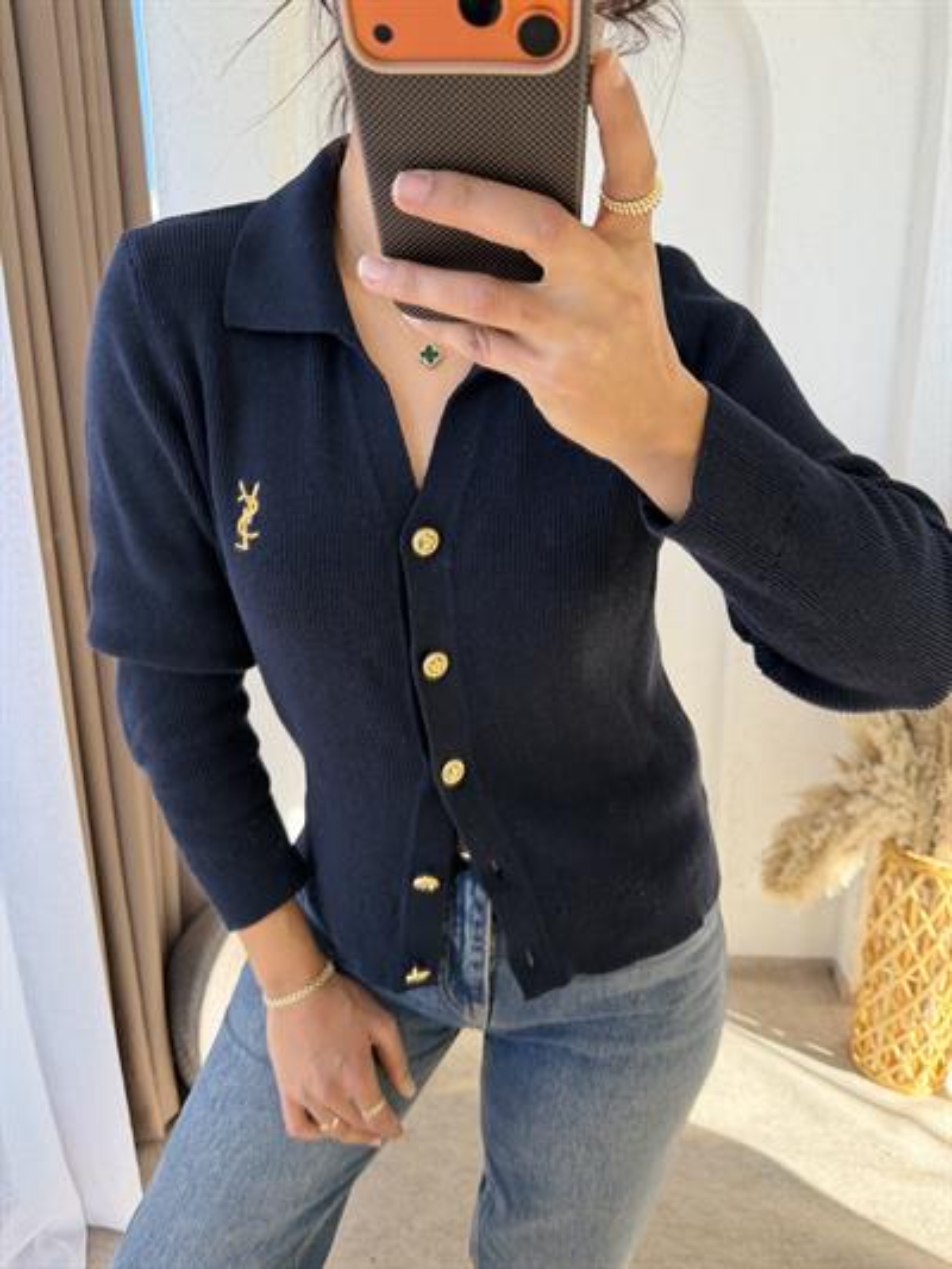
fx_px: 880
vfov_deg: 71.6
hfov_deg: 56.8
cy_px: 634
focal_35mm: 24
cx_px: 476
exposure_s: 1/170
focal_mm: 6.76
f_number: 1.78
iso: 200
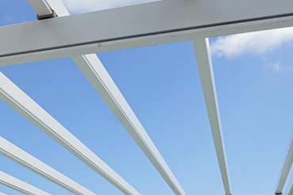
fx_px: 521
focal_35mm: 64
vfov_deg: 18.4
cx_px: 32
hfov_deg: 30.2
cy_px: 308
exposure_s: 1/320
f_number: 9
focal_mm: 14
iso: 100
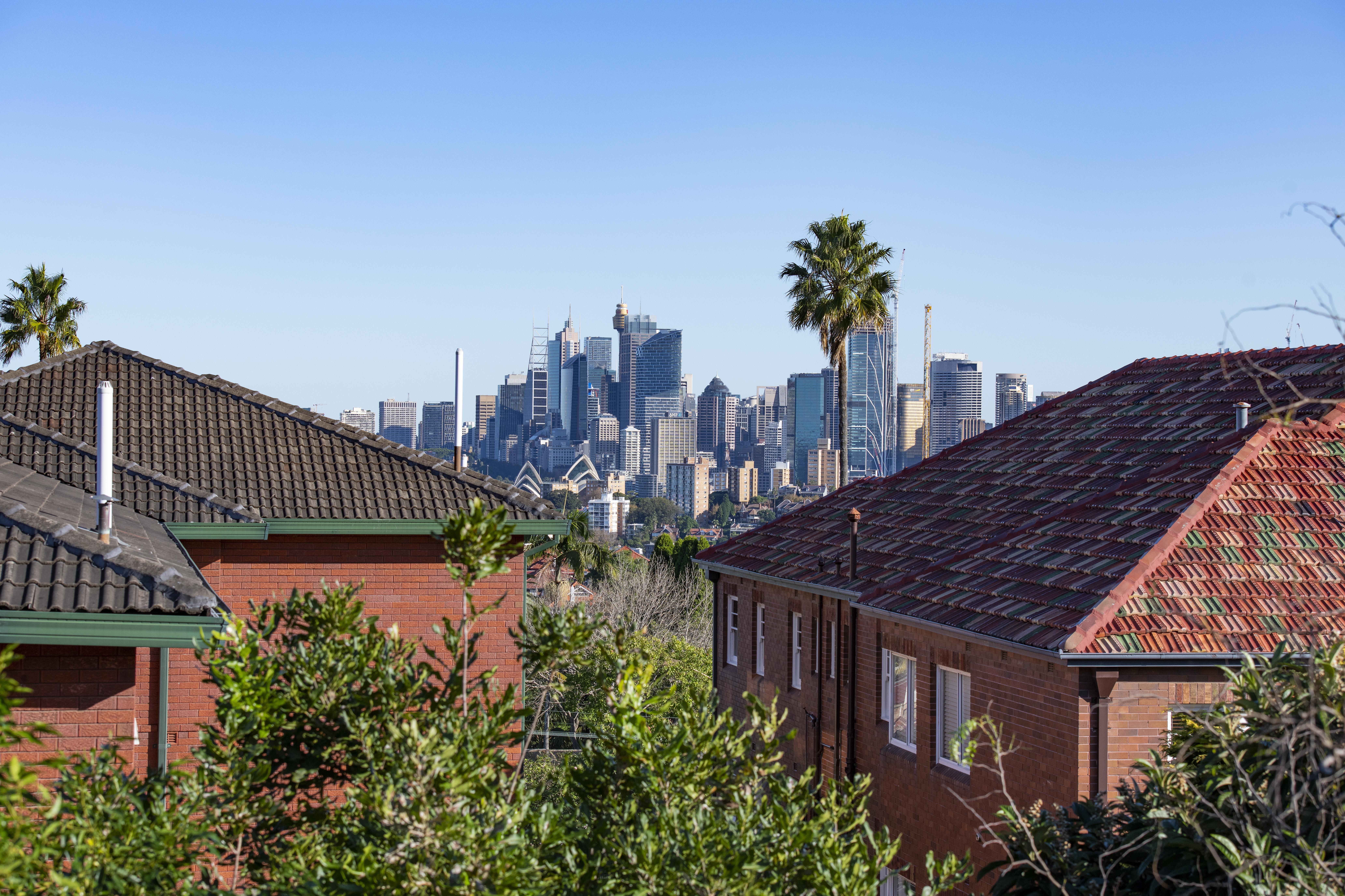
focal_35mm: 70
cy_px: 448
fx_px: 2615
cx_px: 672
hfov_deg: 28.8
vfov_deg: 19.5
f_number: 8
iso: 200
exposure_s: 1/500
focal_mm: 70
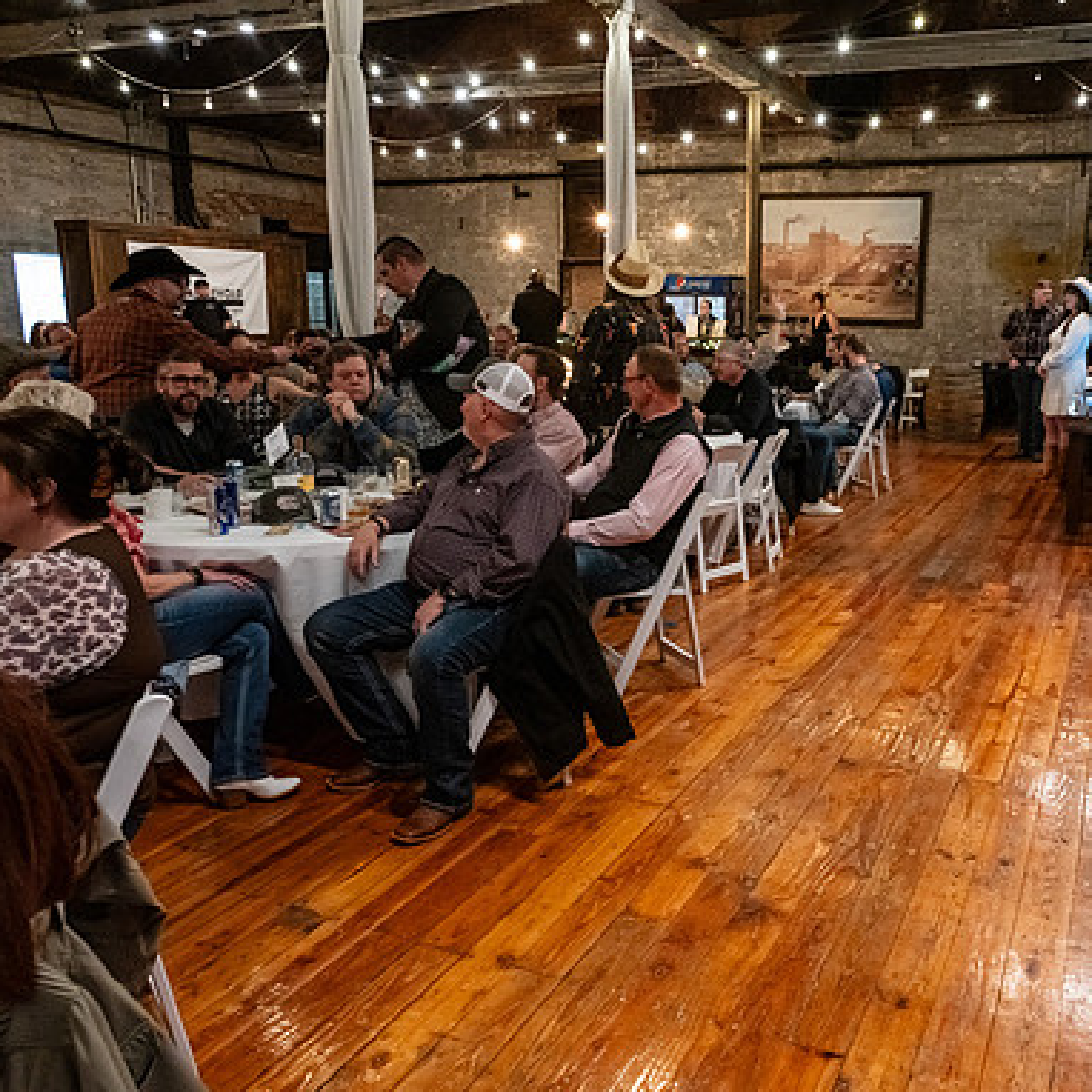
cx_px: 712
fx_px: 1106
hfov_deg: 51.7
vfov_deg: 52.5
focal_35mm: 31
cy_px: 547
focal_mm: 24
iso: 6400
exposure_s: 1/40
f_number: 6.3
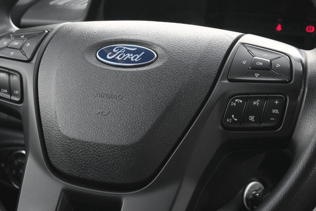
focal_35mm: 89
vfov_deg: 15.3
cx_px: 116
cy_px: 75
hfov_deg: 22.8
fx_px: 781
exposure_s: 1/180
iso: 2000
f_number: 9
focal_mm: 45
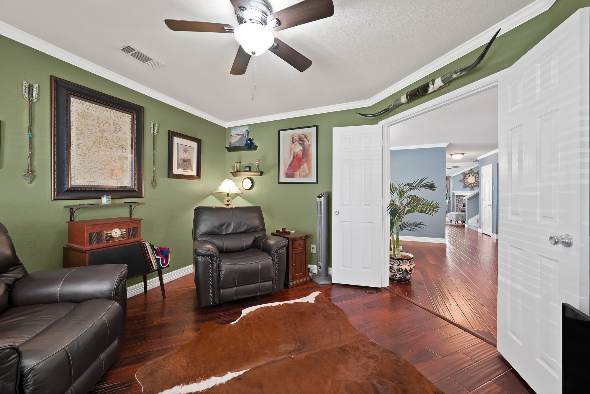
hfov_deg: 112.6
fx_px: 197
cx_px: 295
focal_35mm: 12
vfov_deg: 90.1
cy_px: 197
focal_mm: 12
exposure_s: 3.2
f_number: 9
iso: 640
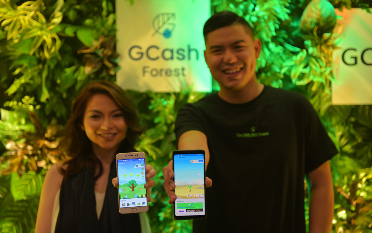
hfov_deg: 34.0
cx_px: 184
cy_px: 117
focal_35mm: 60
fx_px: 608
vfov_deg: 21.6
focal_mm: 58
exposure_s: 1/250
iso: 640
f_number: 2.8
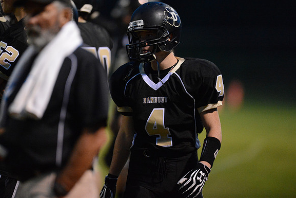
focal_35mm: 402
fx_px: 3306
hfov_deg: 5.1
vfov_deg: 3.4
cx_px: 148
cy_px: 99
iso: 12800
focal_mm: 400
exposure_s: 1/800
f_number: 2.8
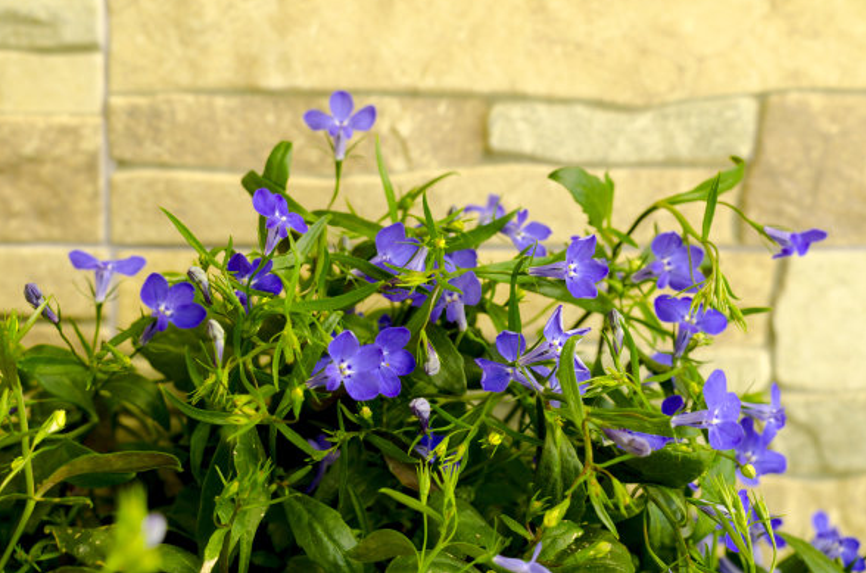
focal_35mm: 78
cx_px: 440
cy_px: 276
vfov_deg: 17.4
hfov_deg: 26.0
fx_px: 1872
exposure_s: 1/125
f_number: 5.6
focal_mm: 50
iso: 250
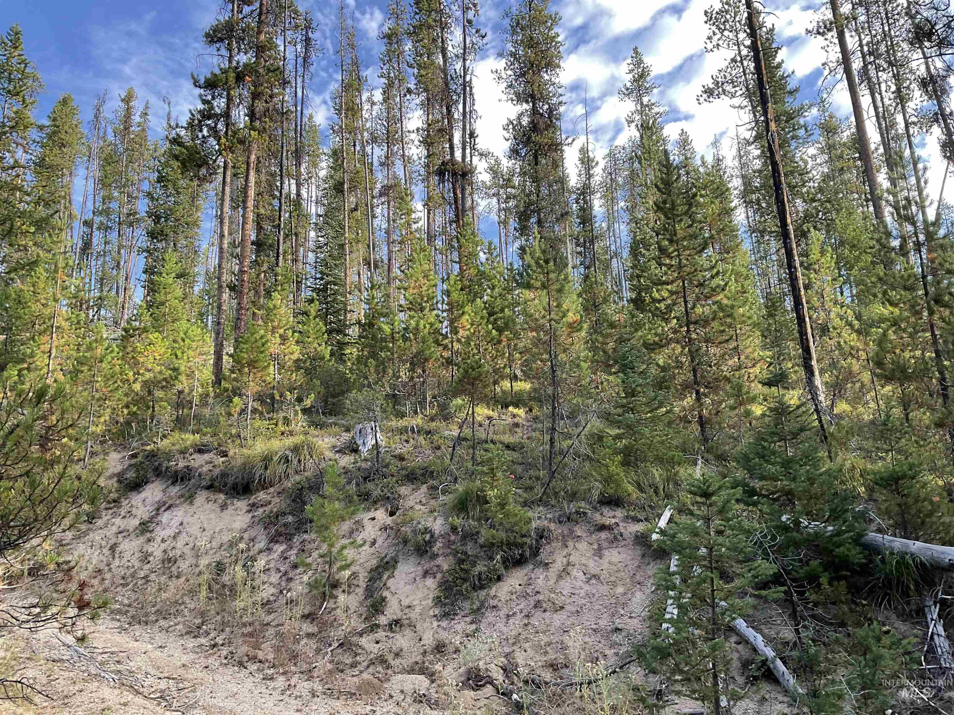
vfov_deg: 48.2
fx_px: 799
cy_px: 358
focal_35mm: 29
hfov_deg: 61.7
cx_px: 477
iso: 16
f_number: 1.8
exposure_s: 1/140
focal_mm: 3
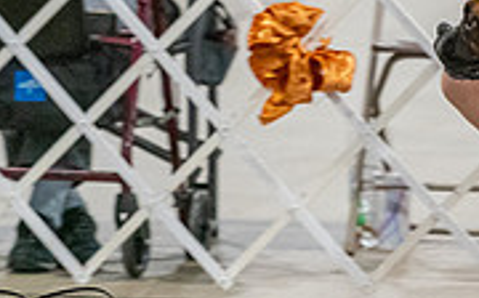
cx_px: 718
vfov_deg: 2.1
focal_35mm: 612
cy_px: -86
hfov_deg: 3.4
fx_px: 7979
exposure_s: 1/250
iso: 6400
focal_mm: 186
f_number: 3.5
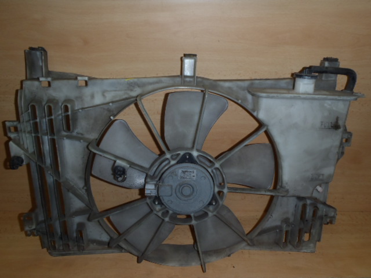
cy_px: 139
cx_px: 186
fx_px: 300
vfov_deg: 49.7
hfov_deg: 63.4
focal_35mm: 28
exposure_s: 1/30
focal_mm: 5
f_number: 3.9
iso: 100
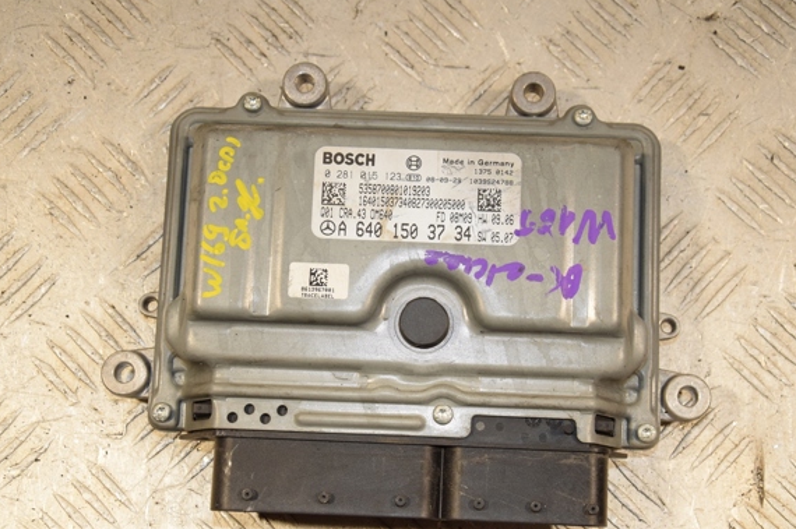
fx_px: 1414
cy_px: 288
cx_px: 420
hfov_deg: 31.4
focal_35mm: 64
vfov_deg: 21.2
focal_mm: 38
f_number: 6.3
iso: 800
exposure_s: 1/200
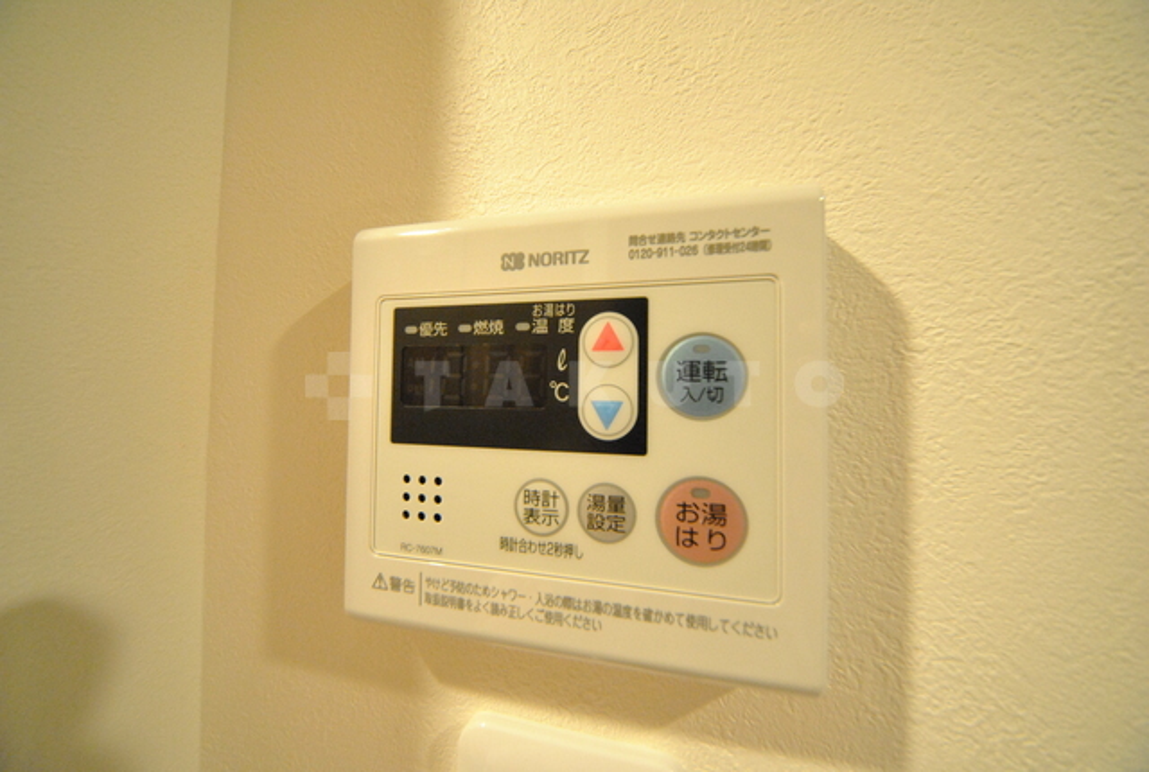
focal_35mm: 12
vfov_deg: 90.3
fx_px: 384
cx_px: 574
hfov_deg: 112.5
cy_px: 386
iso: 1600
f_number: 4.5
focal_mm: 8
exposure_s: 1/40
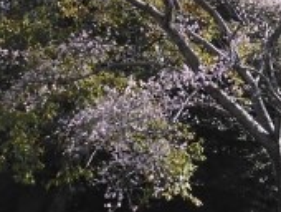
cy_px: -25
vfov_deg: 18.6
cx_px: 285
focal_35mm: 76
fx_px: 618
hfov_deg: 24.4
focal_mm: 4.3
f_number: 3.4
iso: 100
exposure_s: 1/500
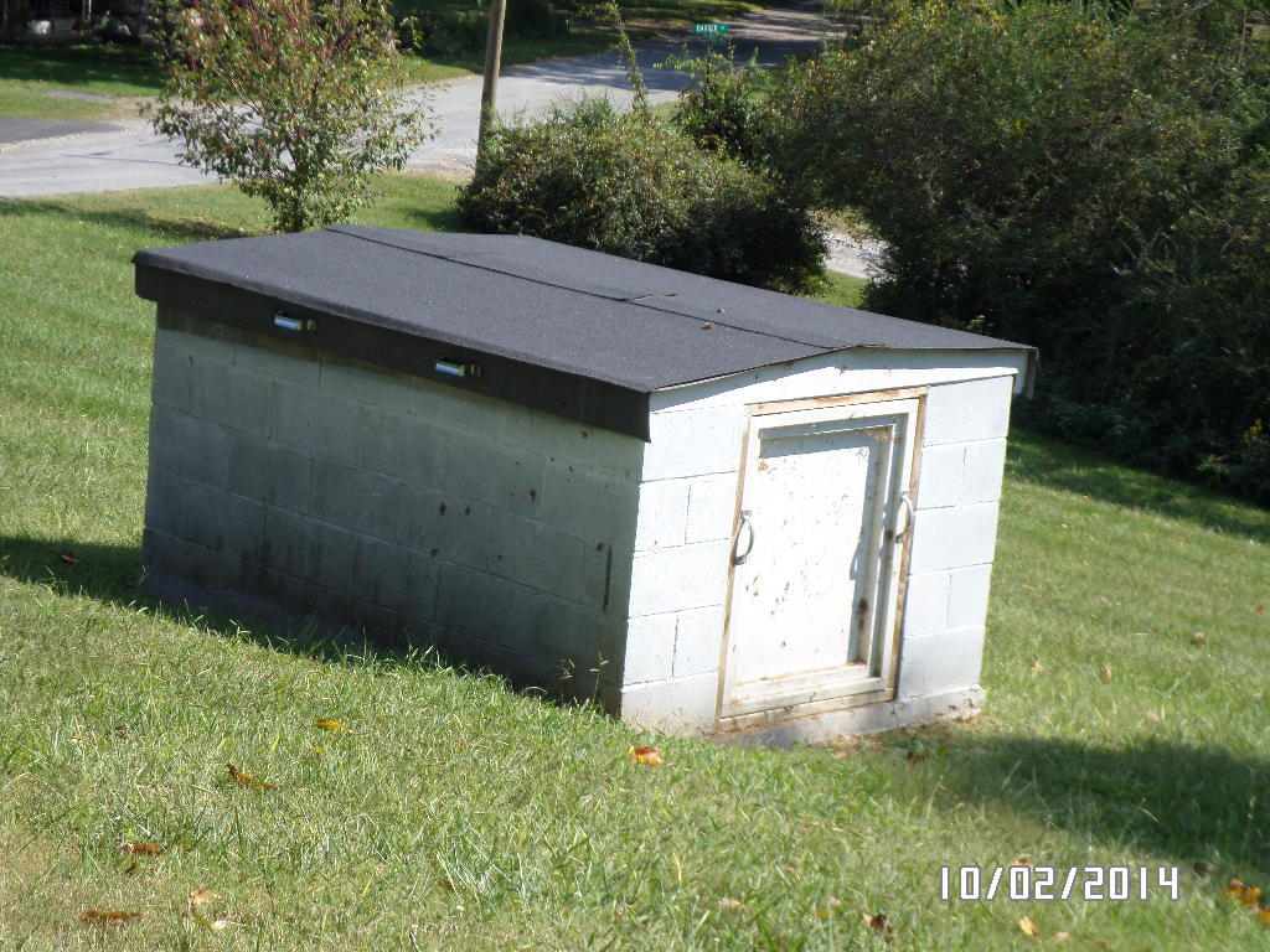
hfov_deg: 19.6
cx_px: 635
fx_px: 3669
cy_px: 476
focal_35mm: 100
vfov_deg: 14.8
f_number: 5.2
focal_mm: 18
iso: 80
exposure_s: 1/180
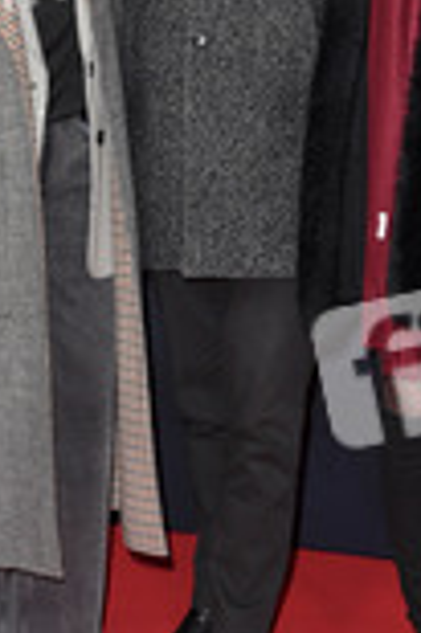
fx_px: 2180
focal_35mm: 124
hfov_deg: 11.0
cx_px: 151
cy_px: 147
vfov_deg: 16.4
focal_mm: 48
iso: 1000
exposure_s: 1/250
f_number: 5.6
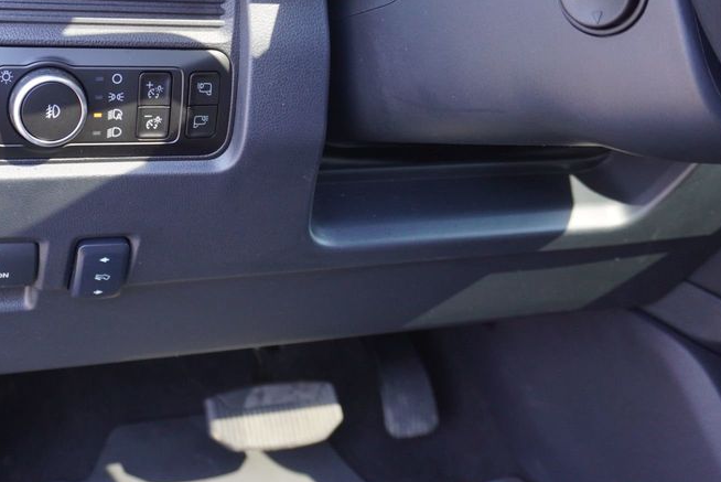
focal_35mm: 47
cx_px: 191
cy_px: 128
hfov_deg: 40.8
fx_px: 942
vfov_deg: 28.3
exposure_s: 1/160
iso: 640
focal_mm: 20
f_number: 4
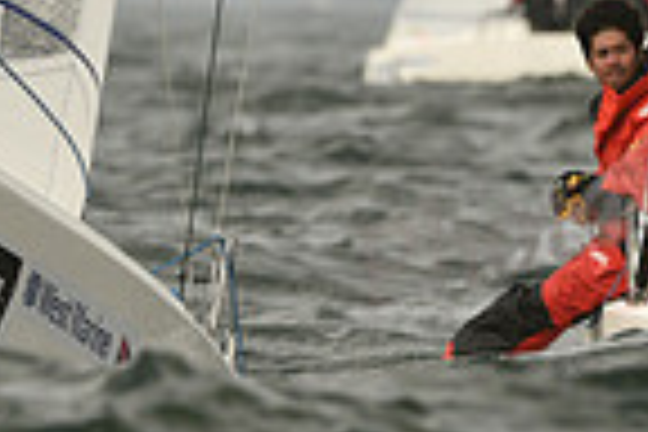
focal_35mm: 1330
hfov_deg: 1.6
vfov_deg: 1.0
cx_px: 126
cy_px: 25
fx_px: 23938
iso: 320
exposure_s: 1/1600
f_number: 6.3
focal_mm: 330
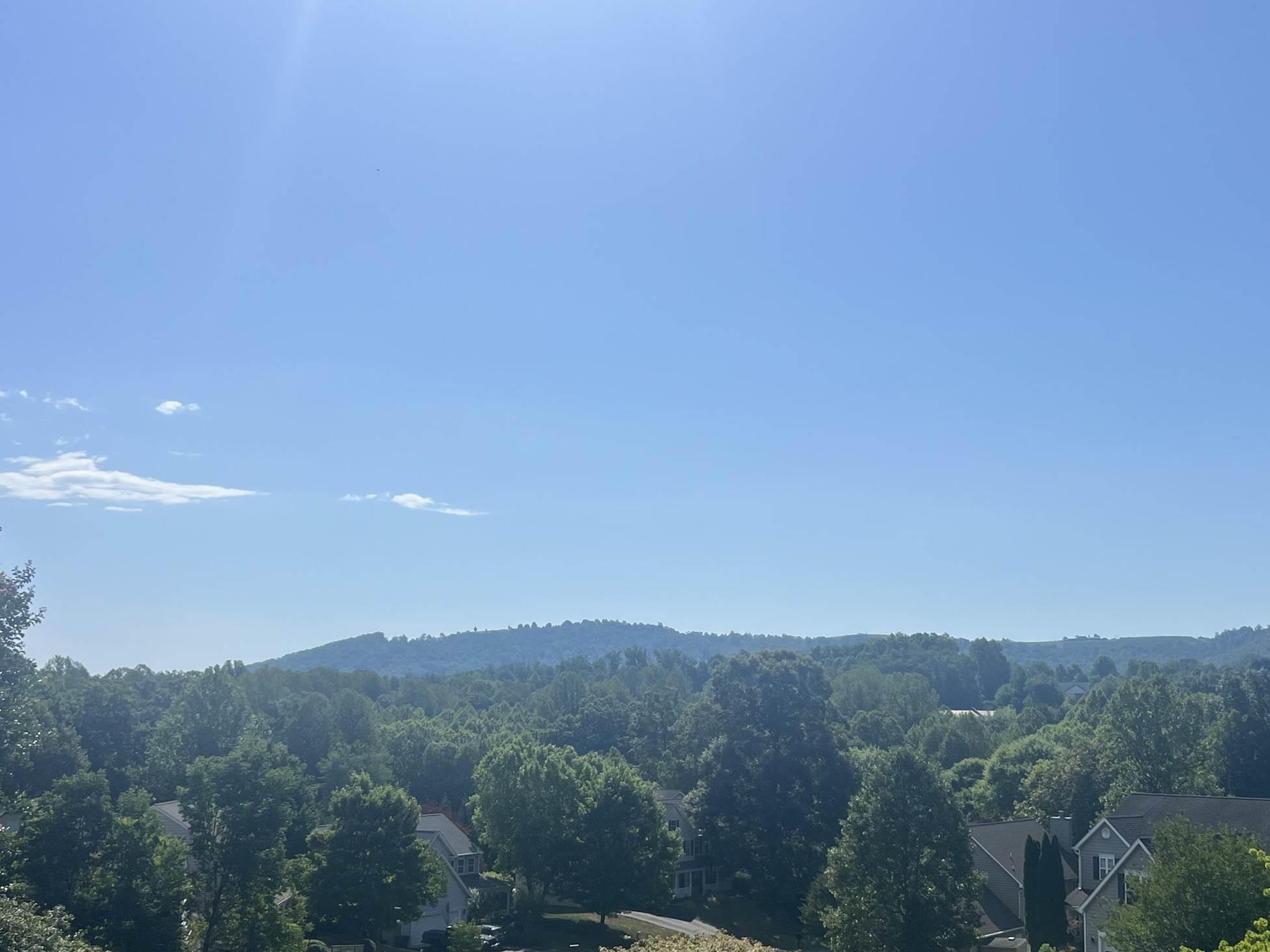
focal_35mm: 41
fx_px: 1504
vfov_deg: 34.9
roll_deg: -0.7
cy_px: 613
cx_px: 771
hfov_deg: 45.5
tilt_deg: +4.1
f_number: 1.5
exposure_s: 1/10309
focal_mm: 5.7
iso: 50
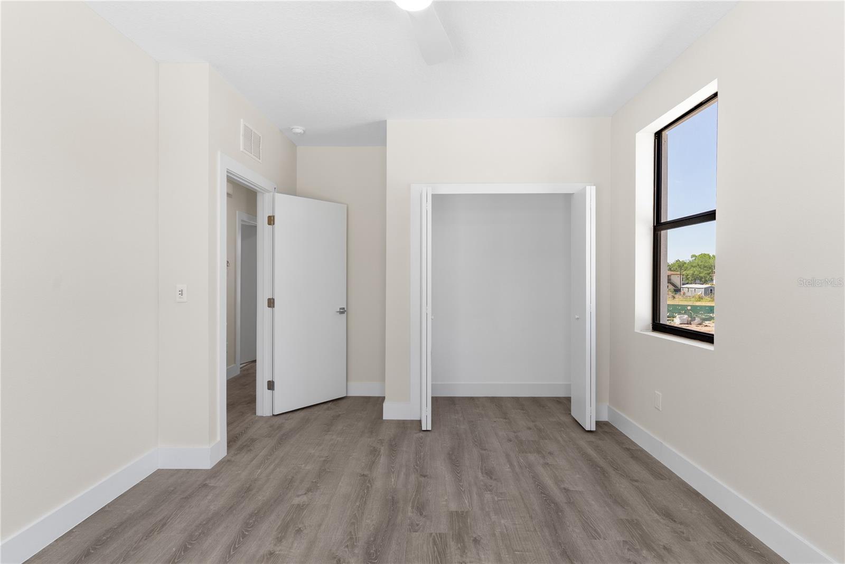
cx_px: 422
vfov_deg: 70.5
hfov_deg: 93.3
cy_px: 282
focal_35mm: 17
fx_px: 399
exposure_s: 1/15
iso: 400
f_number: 8
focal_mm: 17
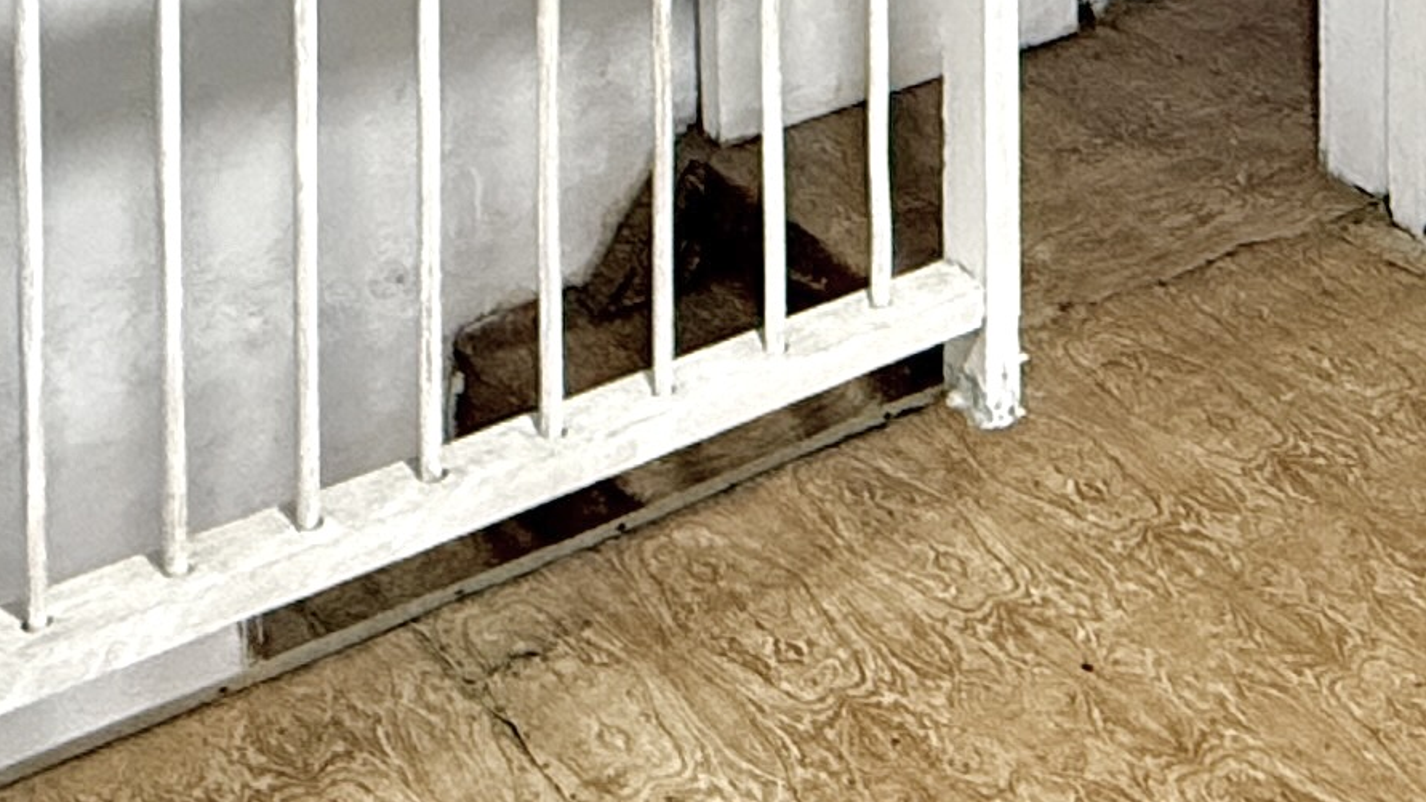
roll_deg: +0.4
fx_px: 2609
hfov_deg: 29.8
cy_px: -876
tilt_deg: -0.8
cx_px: 1172
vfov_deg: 14.2
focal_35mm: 69
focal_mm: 2.22
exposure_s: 1/60
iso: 640
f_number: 2.2
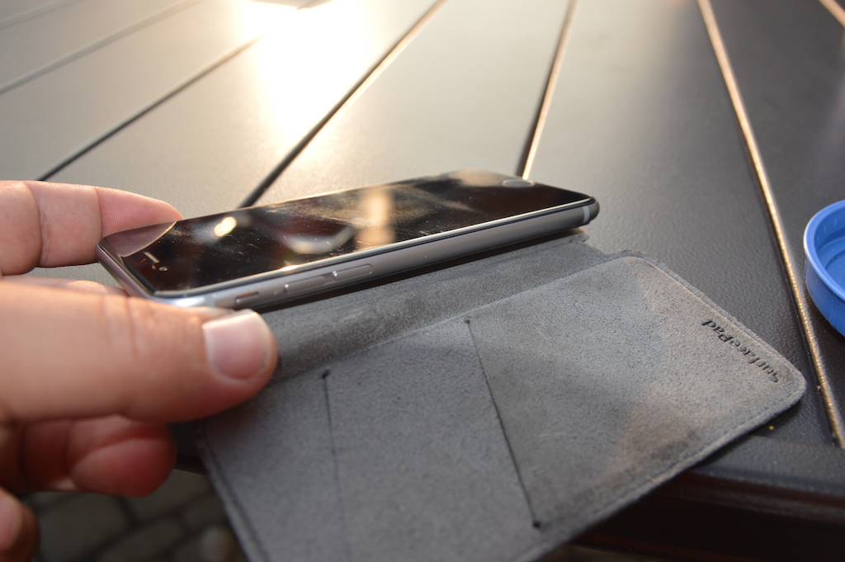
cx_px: 422
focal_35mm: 33
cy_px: 281
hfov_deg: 57.3
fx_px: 774
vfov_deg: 39.9
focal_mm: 22
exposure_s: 1/200
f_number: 5.6
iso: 100
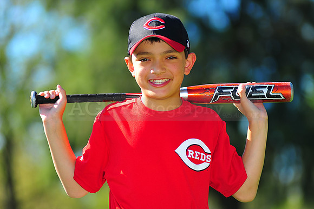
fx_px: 1569
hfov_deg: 11.4
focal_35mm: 180
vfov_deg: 7.6
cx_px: 157
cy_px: 104
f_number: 3.5
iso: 200
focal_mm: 180
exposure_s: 1/800
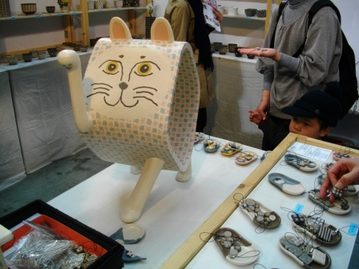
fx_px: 332
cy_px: 134
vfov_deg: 44.2
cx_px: 180
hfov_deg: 56.8
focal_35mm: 32
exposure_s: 1/125
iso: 131
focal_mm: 5.7
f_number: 2.9
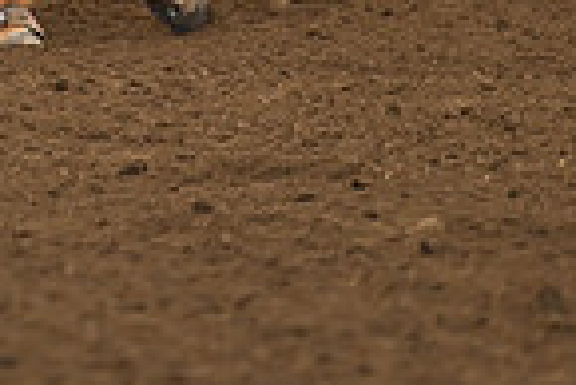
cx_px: 64
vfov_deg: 1.7
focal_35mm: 801
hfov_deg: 2.6
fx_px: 12829
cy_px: -375
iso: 1600
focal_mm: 200
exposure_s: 1/250
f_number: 3.2
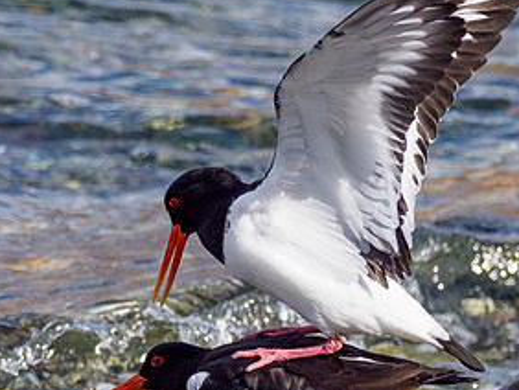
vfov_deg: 0.8
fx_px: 26905
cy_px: 290
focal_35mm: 1793
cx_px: 319
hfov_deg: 1.1
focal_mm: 300
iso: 250
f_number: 4
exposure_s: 1/2000
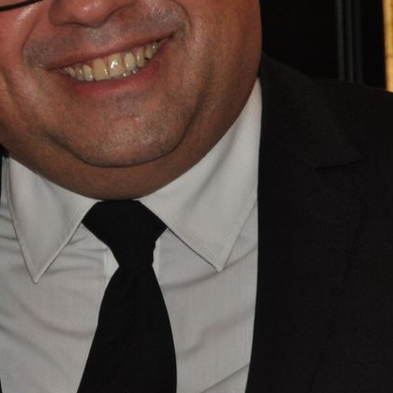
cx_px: -95
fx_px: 5549
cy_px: 60
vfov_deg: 4.1
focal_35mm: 432
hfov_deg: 4.0
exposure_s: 1/60
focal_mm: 110
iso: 800
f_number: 5.3
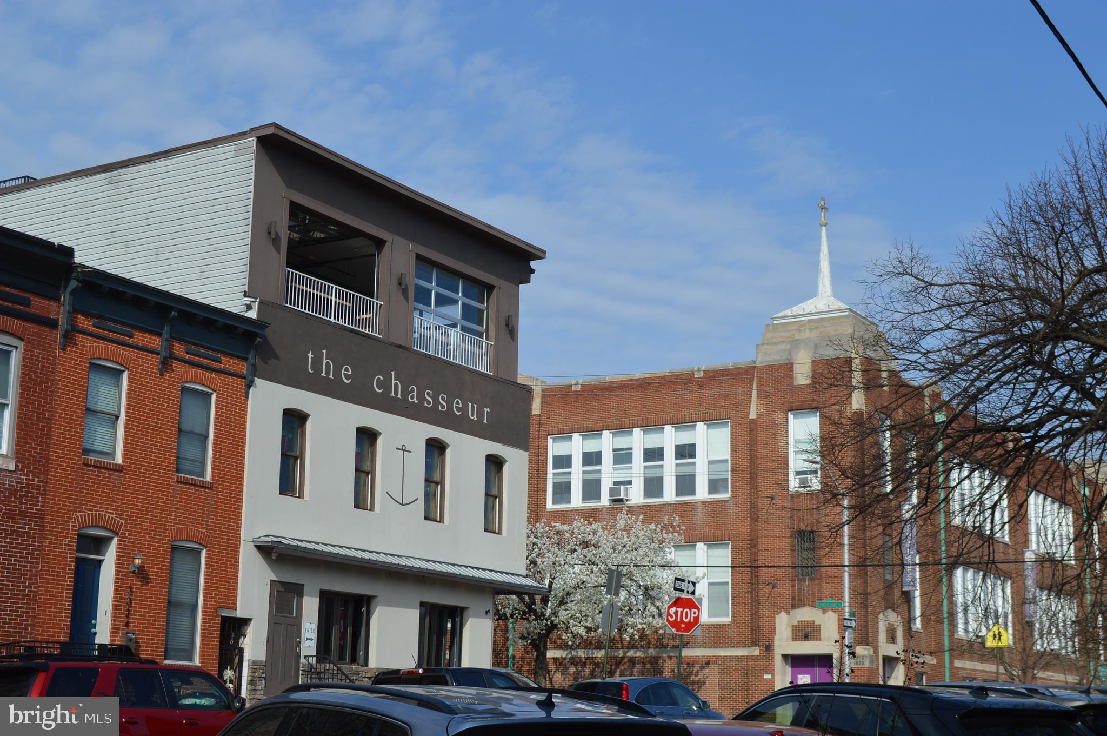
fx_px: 1613
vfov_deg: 25.7
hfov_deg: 37.9
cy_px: 368
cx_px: 554
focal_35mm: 52
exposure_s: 1/320
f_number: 9
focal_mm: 35
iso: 100
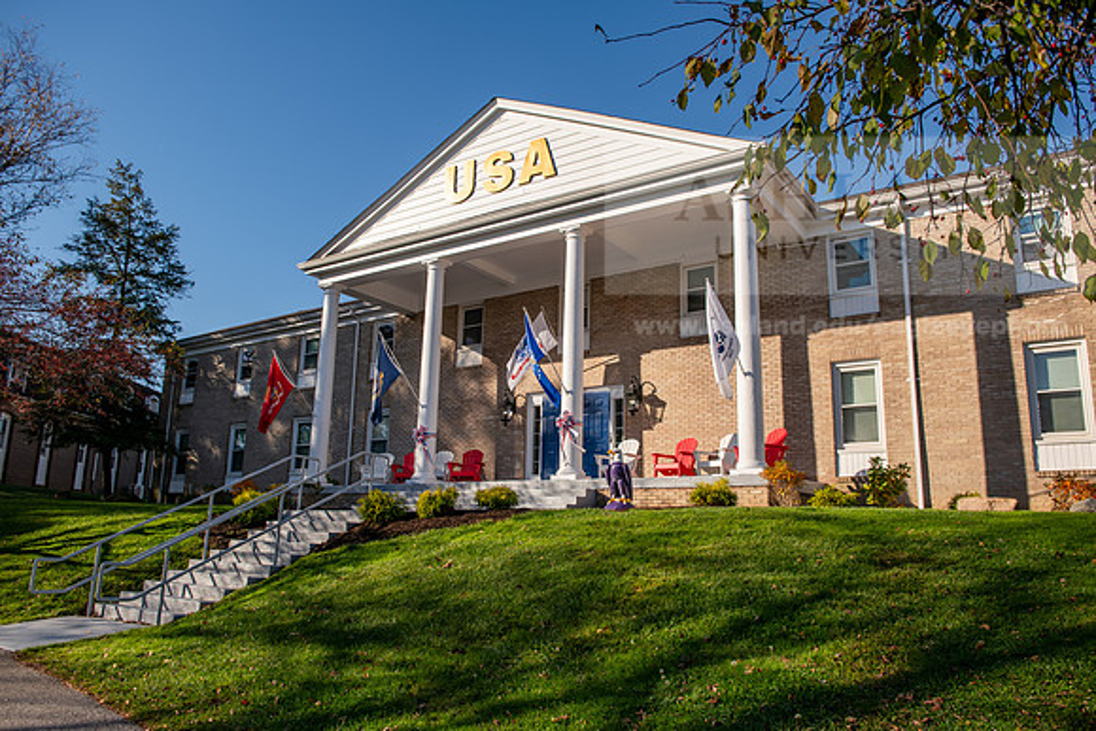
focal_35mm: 27
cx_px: 548
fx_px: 822
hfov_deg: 67.4
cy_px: 366
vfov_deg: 48.0
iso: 64
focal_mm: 27
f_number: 5
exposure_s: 1/640
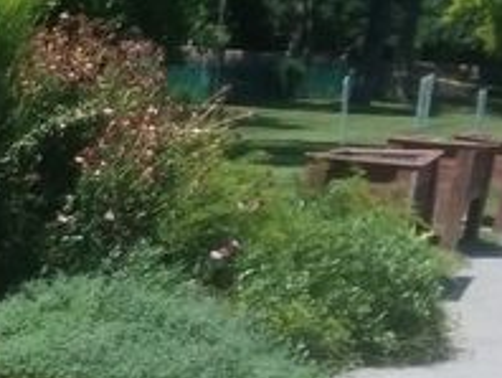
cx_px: -482
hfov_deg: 14.2
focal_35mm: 117
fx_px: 1699
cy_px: 431
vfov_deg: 12.4
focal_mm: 2.47
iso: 40
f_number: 1.9
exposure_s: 1/1199
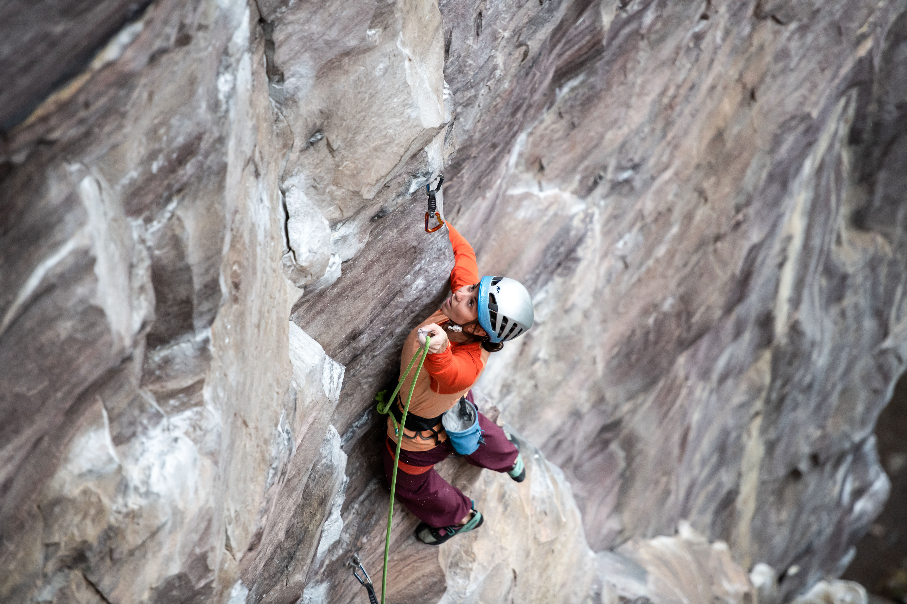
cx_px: 454
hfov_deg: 10.8
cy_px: 302
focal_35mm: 190
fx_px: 4787
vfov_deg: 7.2
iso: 1000
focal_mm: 190
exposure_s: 1/1250
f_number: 2.8
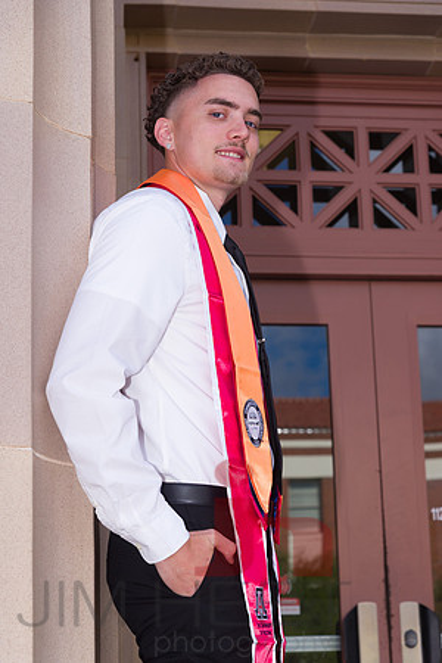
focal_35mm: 85
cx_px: 221
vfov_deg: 23.9
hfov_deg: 16.1
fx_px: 1565
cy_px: 332
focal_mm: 85
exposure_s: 1/320
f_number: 8
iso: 320
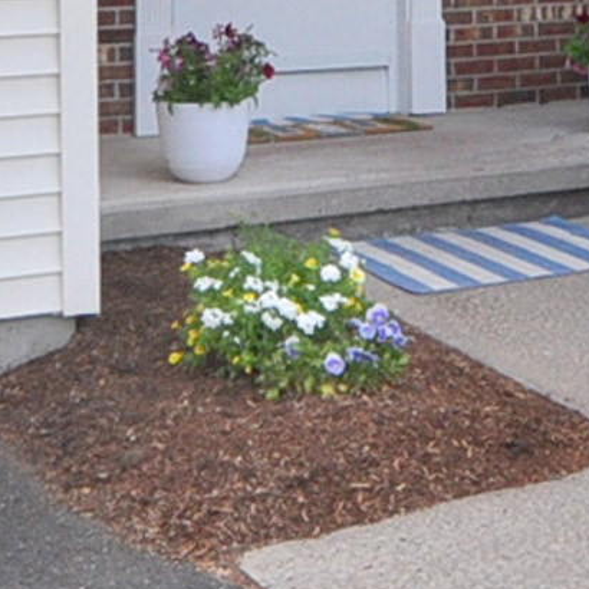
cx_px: 358
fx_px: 1733
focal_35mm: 90
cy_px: -169
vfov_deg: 18.1
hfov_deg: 19.3
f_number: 8
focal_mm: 10
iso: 400
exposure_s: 1/250
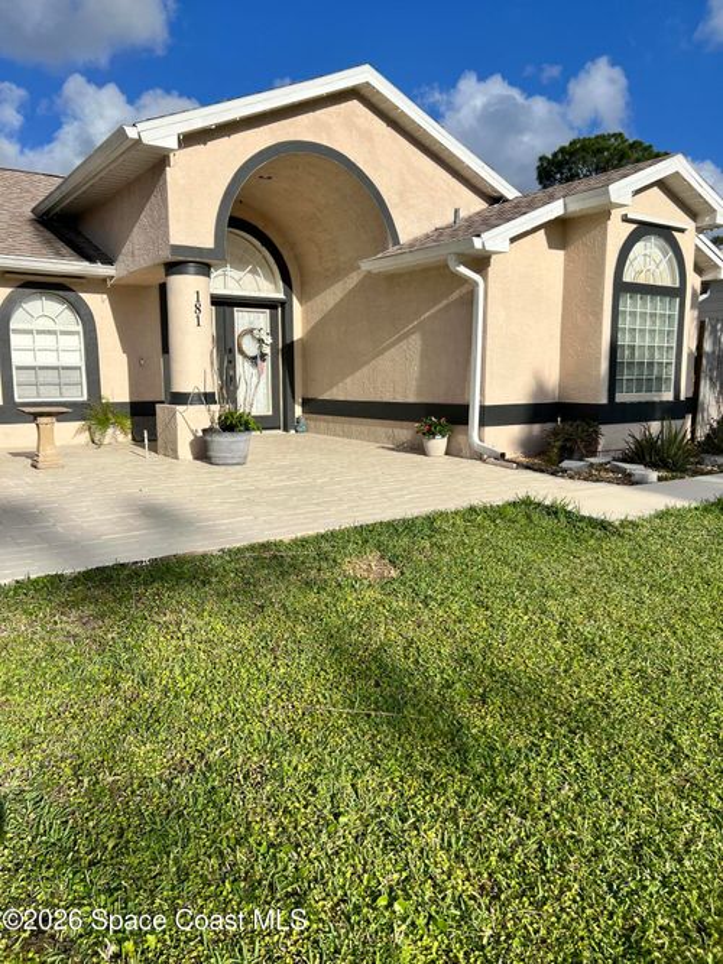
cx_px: 362
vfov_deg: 67.3
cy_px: 482
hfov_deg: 53.0
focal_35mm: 26
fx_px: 724
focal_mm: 5.7
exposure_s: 1/6579
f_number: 1.5
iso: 50
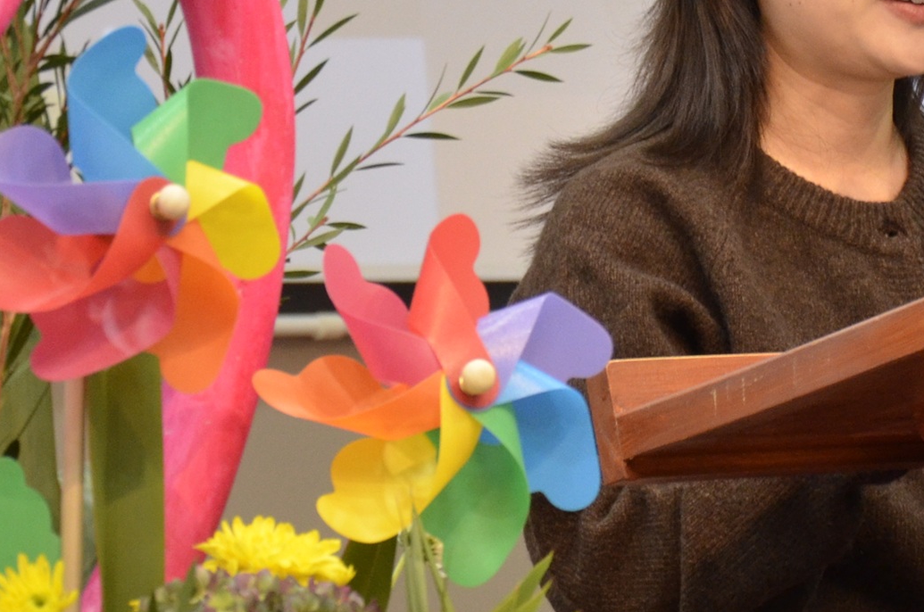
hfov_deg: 9.1
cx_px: 937
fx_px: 5790
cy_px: -56
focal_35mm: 226
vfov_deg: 6.0
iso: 1250
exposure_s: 1/80
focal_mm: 52
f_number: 5
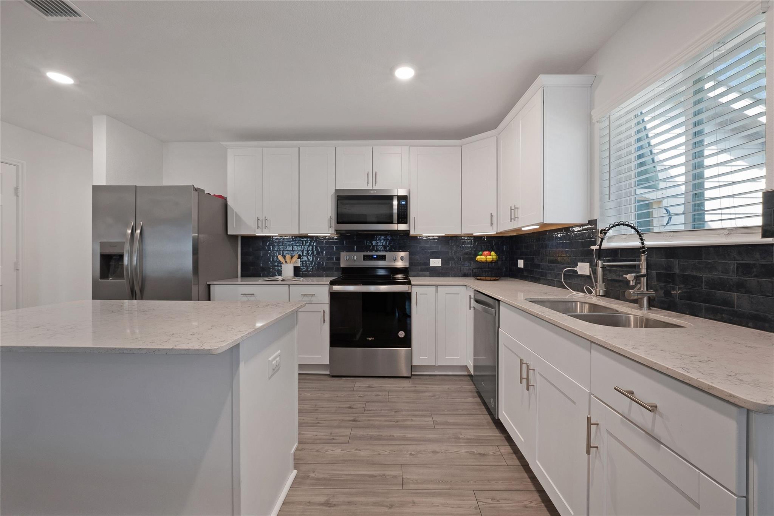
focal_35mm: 14
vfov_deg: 81.3
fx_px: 301
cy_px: 258
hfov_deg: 104.2
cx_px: 387
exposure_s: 1/2
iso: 200
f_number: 13
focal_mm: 14
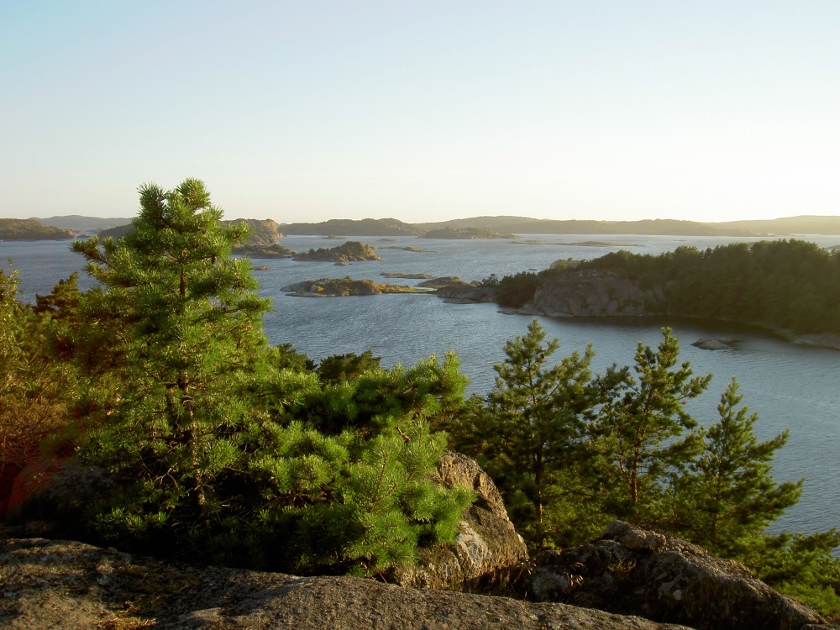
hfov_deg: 47.9
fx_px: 946
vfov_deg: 36.8
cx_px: 420
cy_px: 315
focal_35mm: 39
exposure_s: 1/160
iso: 100
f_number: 4.7
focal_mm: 8
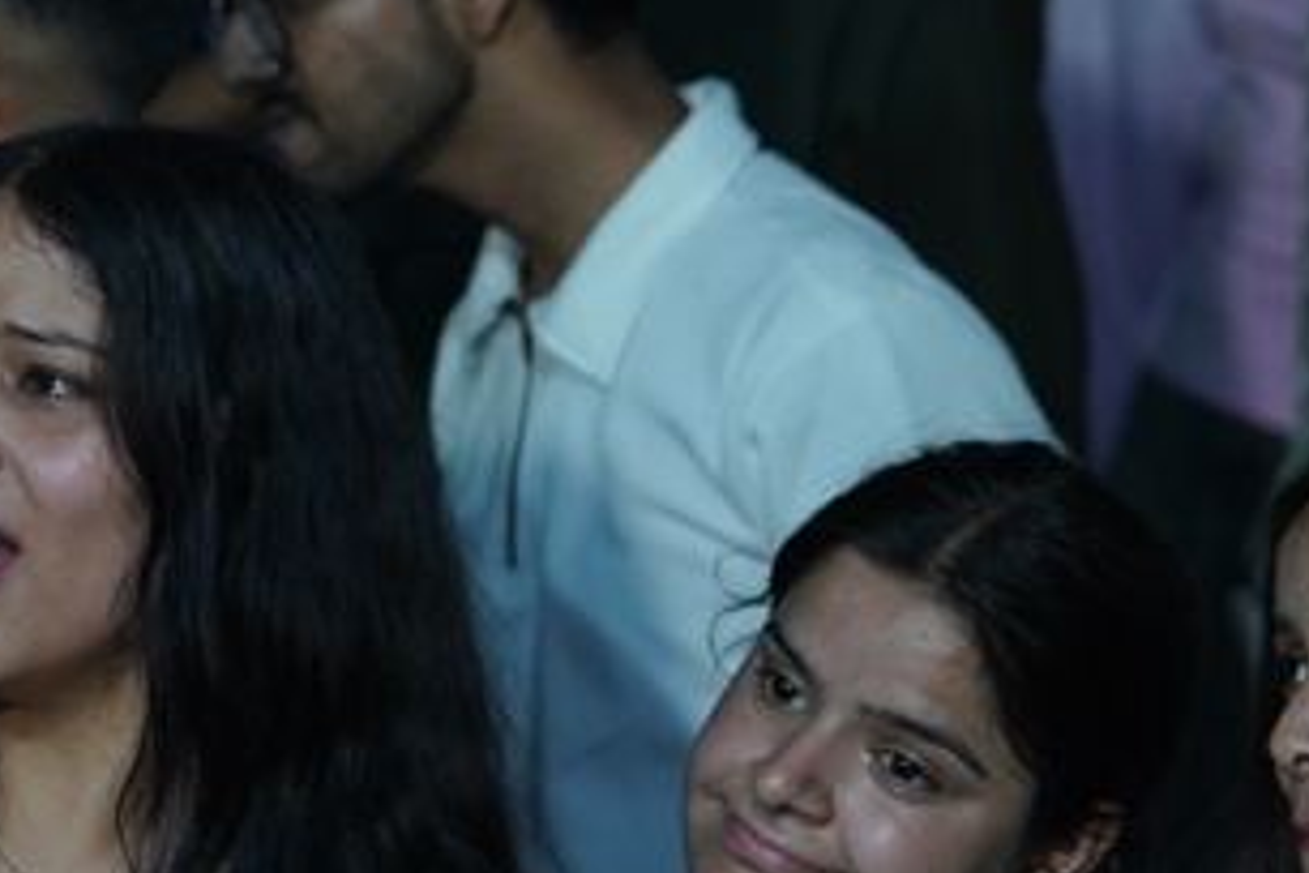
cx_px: -338
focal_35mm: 310
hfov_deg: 6.6
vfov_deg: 4.4
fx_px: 11271
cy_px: 783
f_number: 3.2
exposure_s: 1/160
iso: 1000
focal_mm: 79
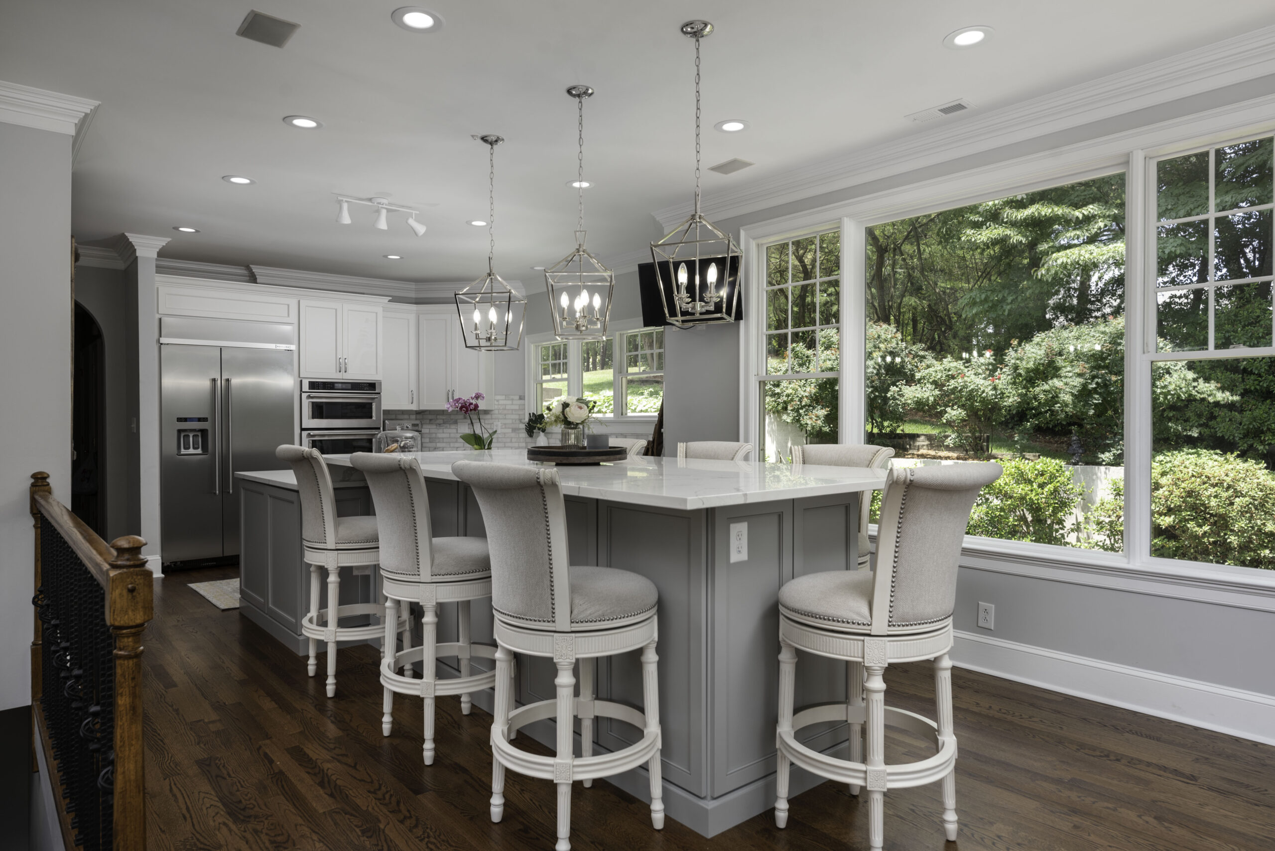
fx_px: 779
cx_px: 638
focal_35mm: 22
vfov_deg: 57.3
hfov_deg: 78.6
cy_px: 426
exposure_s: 1/200
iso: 320
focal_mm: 22
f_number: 7.1
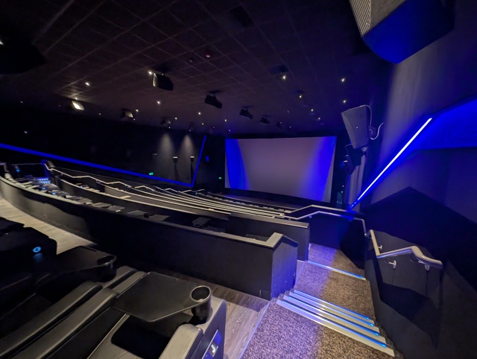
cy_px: 180
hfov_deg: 110.5
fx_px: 166
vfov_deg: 94.6
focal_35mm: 12
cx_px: 238
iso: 421
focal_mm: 2.23
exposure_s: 1/2.6
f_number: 1.95
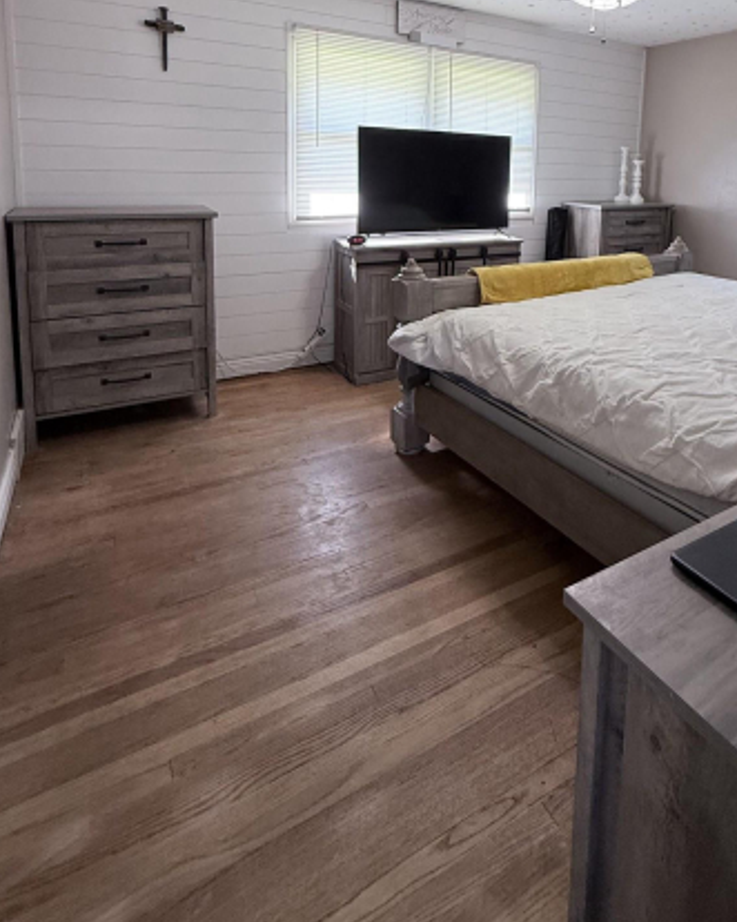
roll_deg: -2.0
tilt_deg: -6.9
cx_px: 497
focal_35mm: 22
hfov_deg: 61.4
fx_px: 600
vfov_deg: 70.3
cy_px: 237
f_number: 2.2
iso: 200
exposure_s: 1/99
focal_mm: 2.22
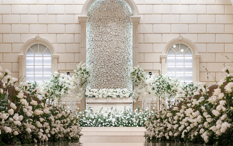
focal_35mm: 70
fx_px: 445
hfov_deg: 29.4
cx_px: 113
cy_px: 75
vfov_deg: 18.6
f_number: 6.3
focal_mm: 24
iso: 400
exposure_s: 1/80
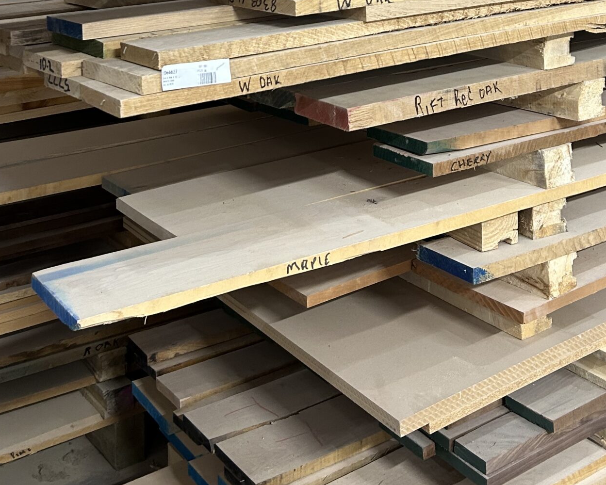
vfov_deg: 26.1
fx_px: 933
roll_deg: +0.6
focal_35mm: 52
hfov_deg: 35.8
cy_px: -96
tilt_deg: -0.6
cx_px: 366
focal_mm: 5.7
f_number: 1.5
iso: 200
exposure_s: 1/60
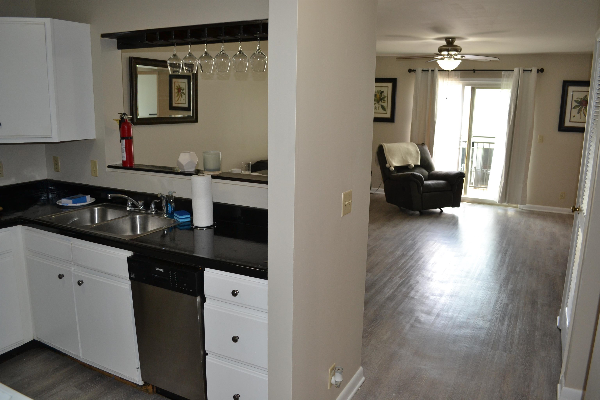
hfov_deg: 67.4
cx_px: 300
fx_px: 450
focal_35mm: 27
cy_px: 200
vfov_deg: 47.9
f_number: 4
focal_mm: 18
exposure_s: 1/100
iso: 400
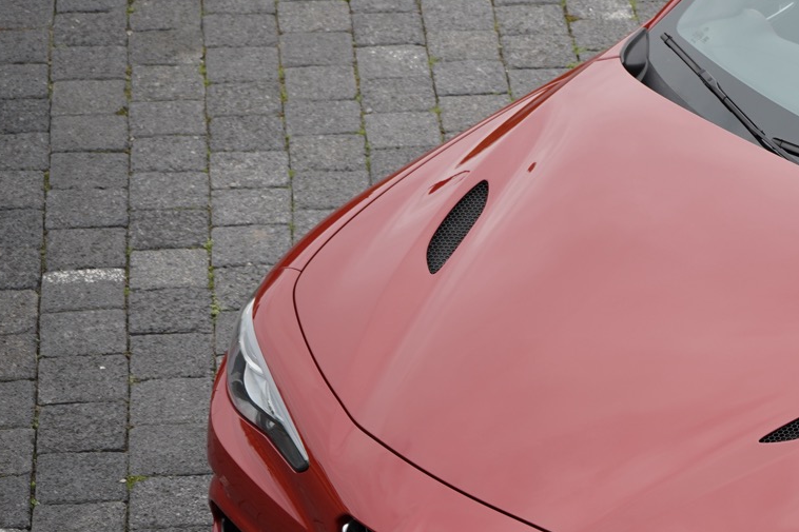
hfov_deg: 13.6
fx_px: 3262
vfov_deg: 9.3
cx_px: 950
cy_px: 331
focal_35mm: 147
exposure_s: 1/160
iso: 125
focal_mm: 58
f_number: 5
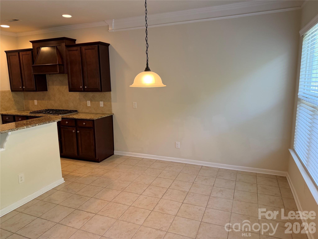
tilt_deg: -8.3
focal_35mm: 24
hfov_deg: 71.6
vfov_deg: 56.8
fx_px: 220
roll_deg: +1.0
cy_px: 120
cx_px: 159
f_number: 1.78
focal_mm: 6.76
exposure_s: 1/120
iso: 200
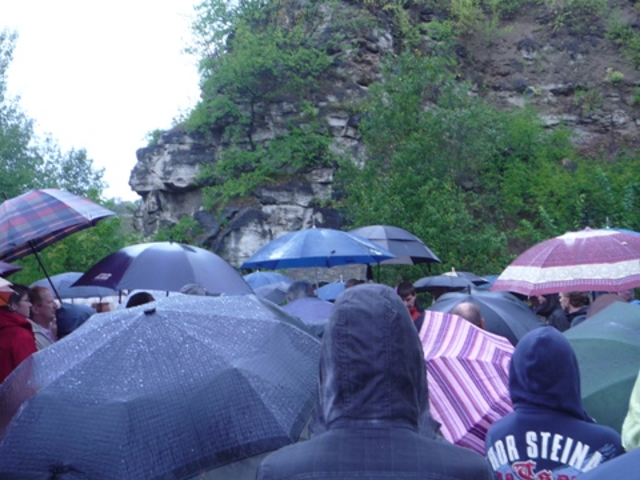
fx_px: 740
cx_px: 373
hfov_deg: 46.6
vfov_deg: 36.0
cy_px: 235
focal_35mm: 40
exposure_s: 1/30
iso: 125
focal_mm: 5.2
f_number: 3.3
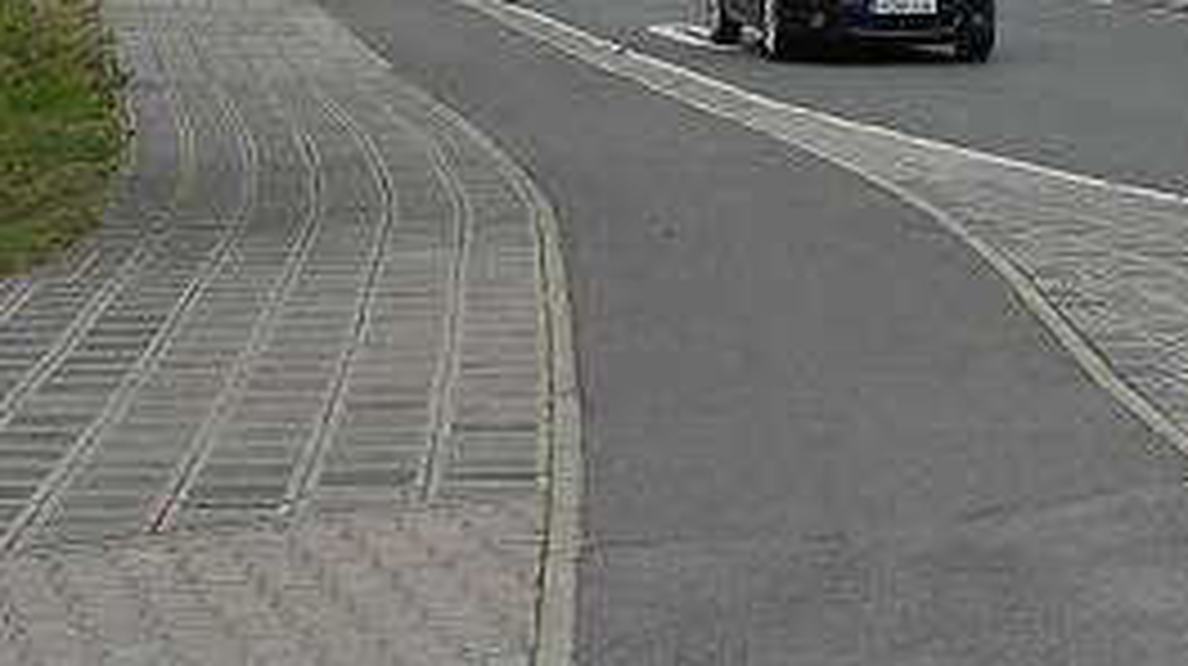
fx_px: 3746
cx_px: 248
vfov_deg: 10.1
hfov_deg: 17.9
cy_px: 117
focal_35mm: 119
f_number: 4
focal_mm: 6
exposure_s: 1/320
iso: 80
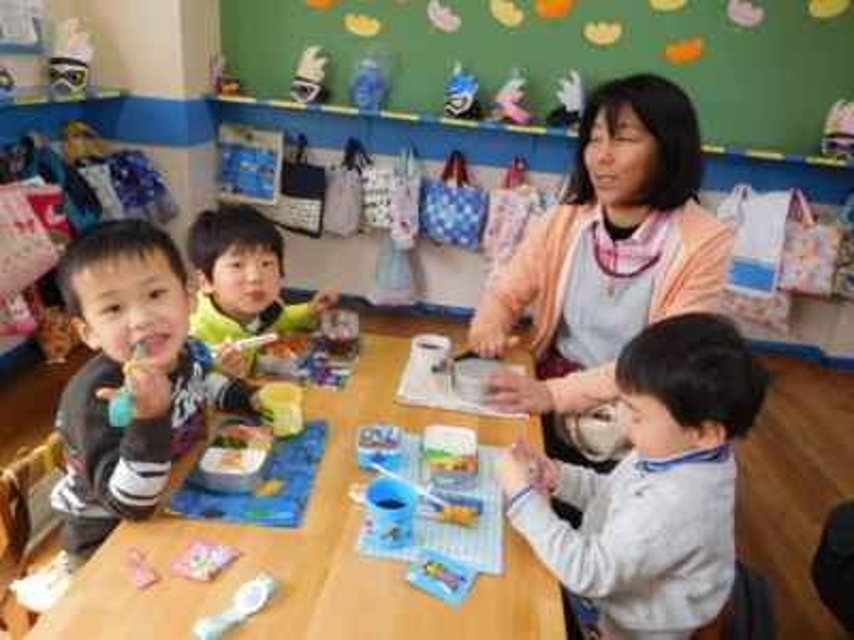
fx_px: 617
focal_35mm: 25
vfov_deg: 54.9
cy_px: 320
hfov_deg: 69.4
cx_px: 427
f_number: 3.4
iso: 140
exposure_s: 1/30
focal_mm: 4.5
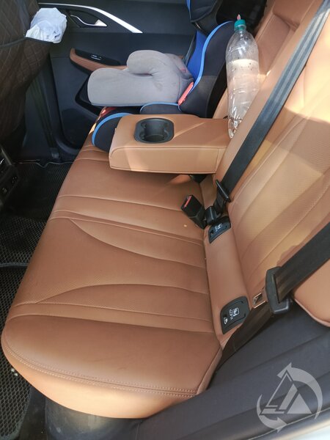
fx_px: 292
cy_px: 220
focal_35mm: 23
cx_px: 165
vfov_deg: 73.9
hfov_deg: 58.9
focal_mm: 5.25
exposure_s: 1/50
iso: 1348
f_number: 1.75
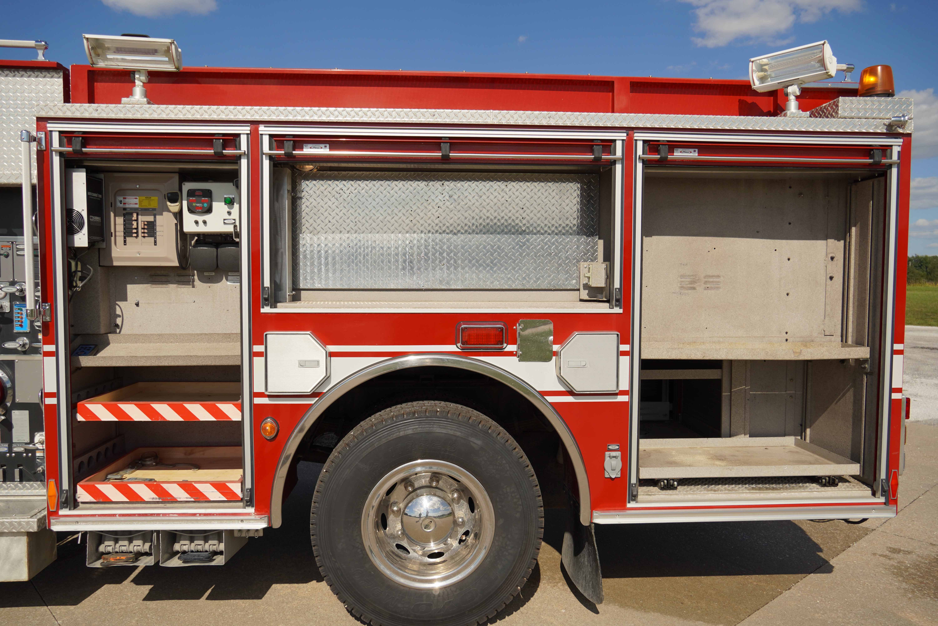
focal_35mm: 27
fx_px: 703
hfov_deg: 67.4
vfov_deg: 47.9
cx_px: 469
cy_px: 313
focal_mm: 18
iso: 100
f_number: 5
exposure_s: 1/1000
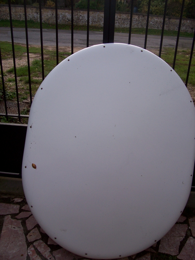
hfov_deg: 41.8
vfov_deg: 54.0
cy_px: 130
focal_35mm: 34
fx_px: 255
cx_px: 98
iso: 80
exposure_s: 1/671
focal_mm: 5.6
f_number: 2.7
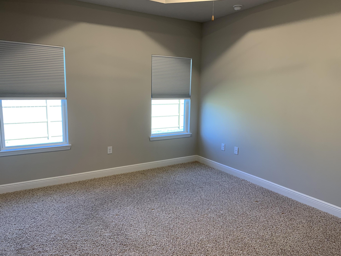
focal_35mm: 26
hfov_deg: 67.3
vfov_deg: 53.1
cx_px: 170
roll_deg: -1.1
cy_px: 128
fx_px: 256
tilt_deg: -10.4
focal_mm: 4.25
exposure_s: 1/60
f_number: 1.8
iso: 64
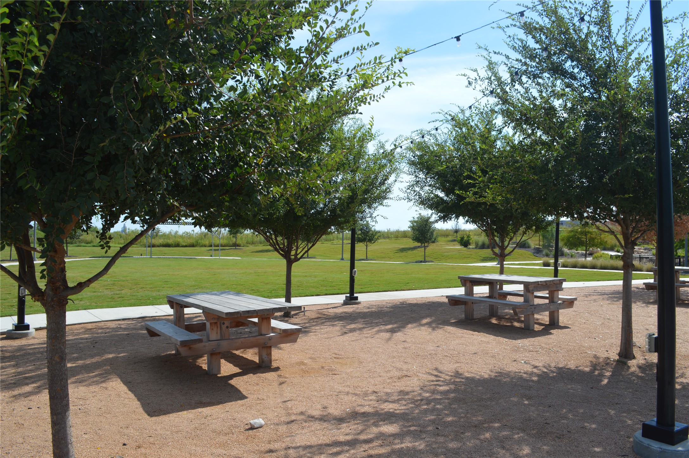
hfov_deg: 67.4
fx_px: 516
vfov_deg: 47.8
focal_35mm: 27
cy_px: 229
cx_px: 344
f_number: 8
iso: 100
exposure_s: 1/250
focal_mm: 18
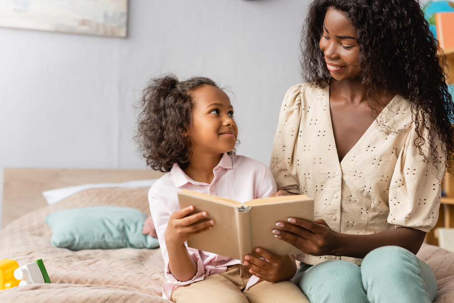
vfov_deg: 27.0
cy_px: 152
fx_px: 631
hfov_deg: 39.6
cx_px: 227
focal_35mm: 50
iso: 640
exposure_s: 1/200
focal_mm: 50
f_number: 3.2
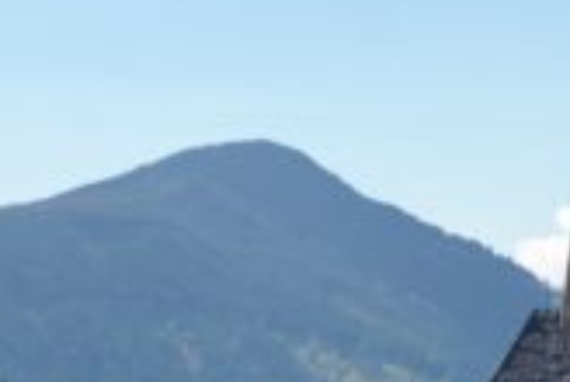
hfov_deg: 9.1
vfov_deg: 6.3
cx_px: 938
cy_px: 328
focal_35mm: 218
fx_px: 3458
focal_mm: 37.4
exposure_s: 1/900
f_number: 5.6
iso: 200
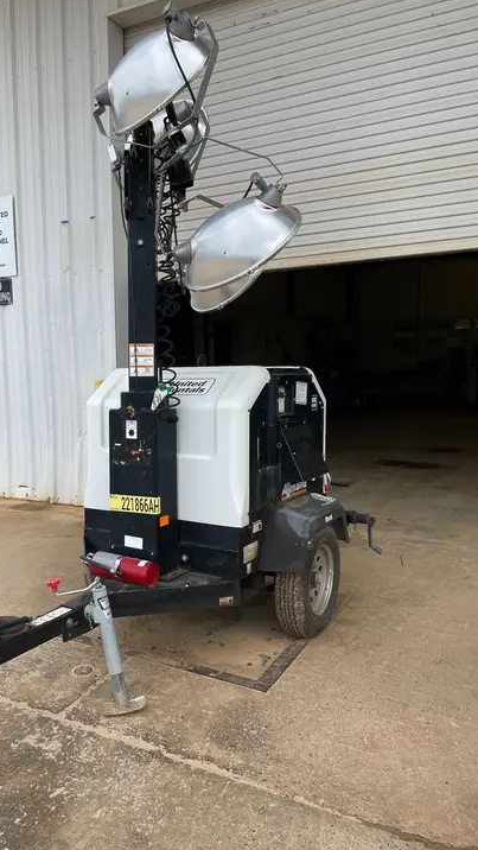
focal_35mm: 29
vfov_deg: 66.1
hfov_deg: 39.7
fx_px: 653
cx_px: 157
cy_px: 423
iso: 32
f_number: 1.6
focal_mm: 4.2
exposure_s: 1/1171
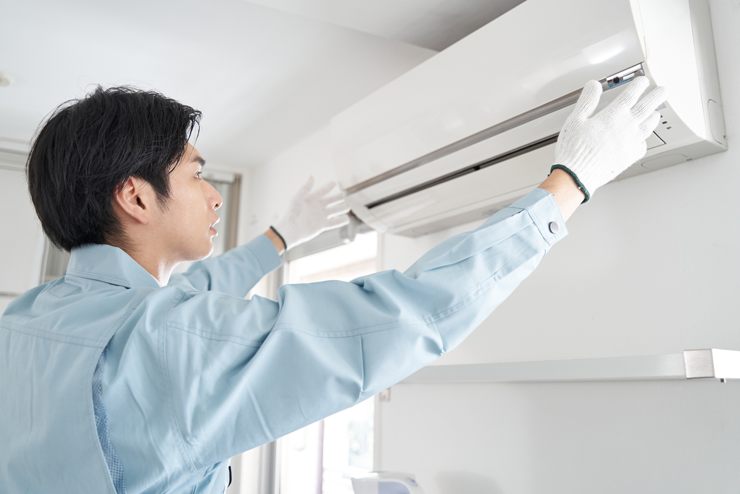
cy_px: 247
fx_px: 617
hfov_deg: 61.9
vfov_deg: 43.6
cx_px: 370
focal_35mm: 30
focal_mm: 30
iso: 800
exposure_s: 1/60
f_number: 3.2
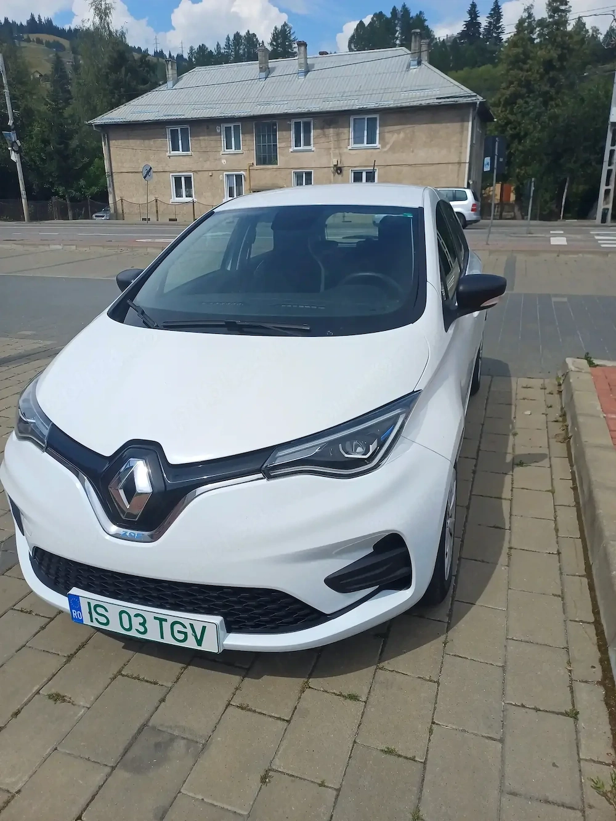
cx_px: 308
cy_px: 410
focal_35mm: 25
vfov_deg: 69.4
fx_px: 593
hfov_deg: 54.9
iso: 50
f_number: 1.8
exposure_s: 1/2066
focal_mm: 4.65
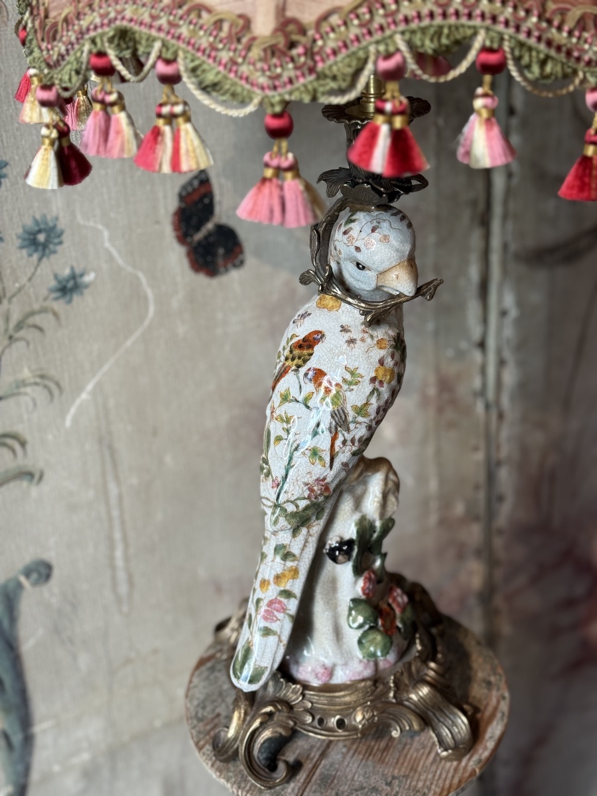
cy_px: 398
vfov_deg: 39.7
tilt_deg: -25.6
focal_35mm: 48
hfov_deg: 30.3
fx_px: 1104
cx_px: 298
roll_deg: +2.2
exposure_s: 1/50
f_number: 1.78
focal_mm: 6.76
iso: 80
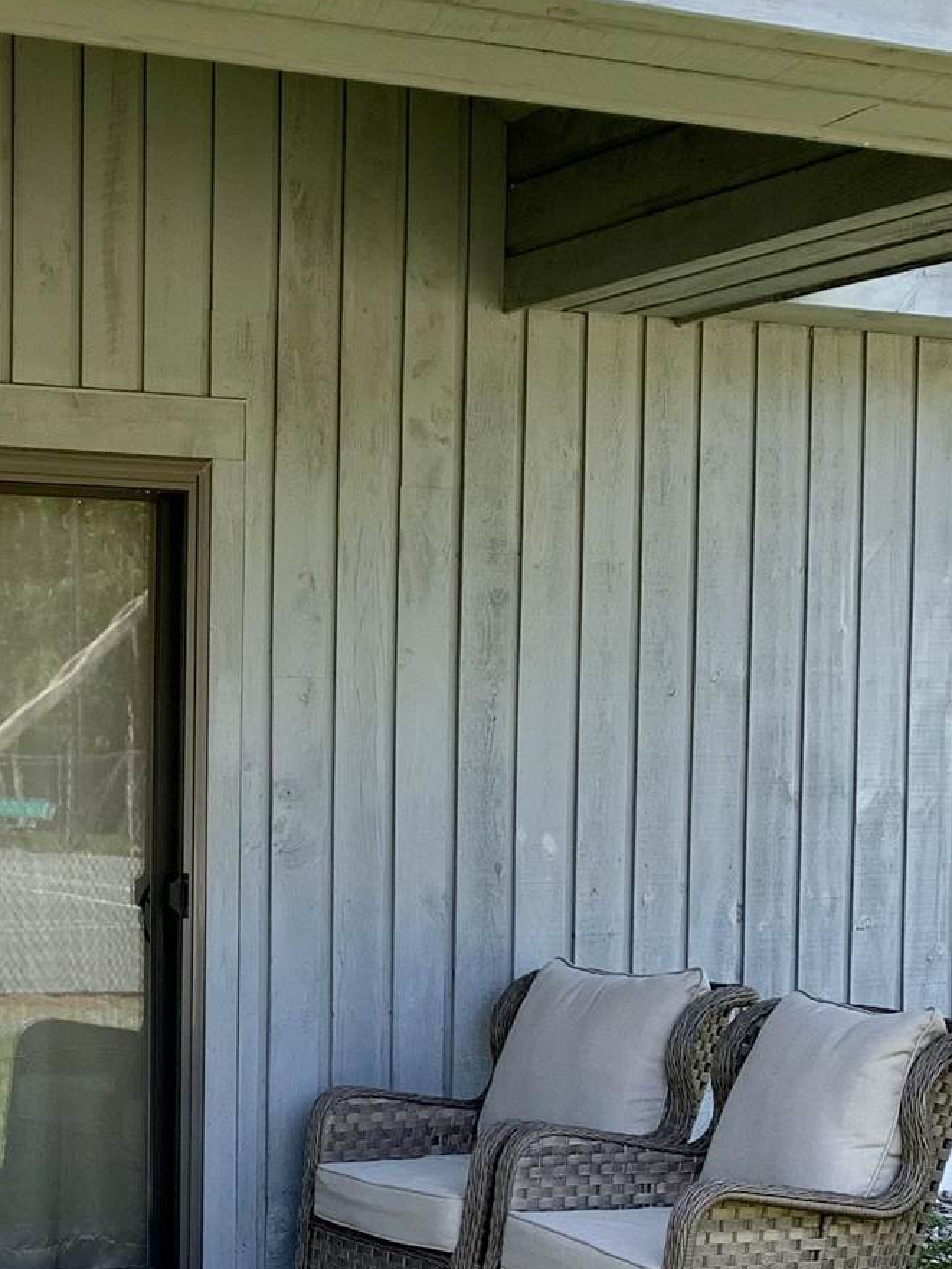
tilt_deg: -3.7
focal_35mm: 68
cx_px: 13
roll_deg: -1.5
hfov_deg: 20.9
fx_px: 2493
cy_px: 932
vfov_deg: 28.2
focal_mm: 4.25
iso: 25
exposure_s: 1/315
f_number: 1.8
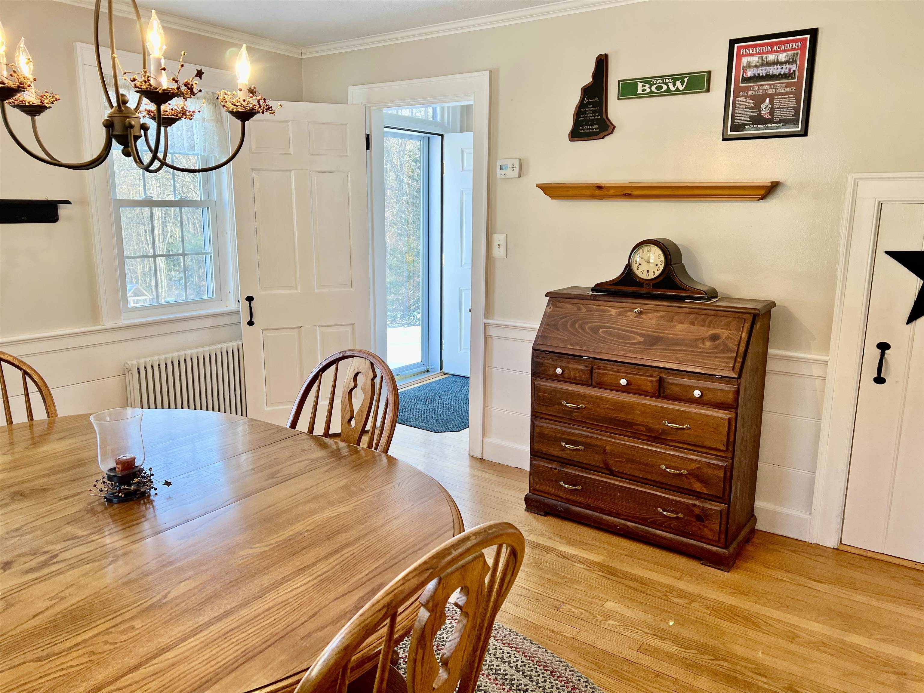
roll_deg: -0.6
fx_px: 694
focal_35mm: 26
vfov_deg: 53.1
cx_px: 462
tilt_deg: -12.4
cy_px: 346
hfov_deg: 67.3
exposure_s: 1/120
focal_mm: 5.7
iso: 64
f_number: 1.5
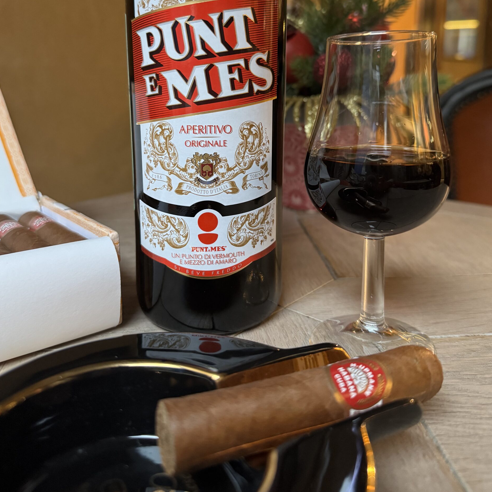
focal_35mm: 29
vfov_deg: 54.7
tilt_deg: -10.6
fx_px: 466
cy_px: 171
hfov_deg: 55.6
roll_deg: -0.5
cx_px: 246
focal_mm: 6.76
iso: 800
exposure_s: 1/41
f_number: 1.78
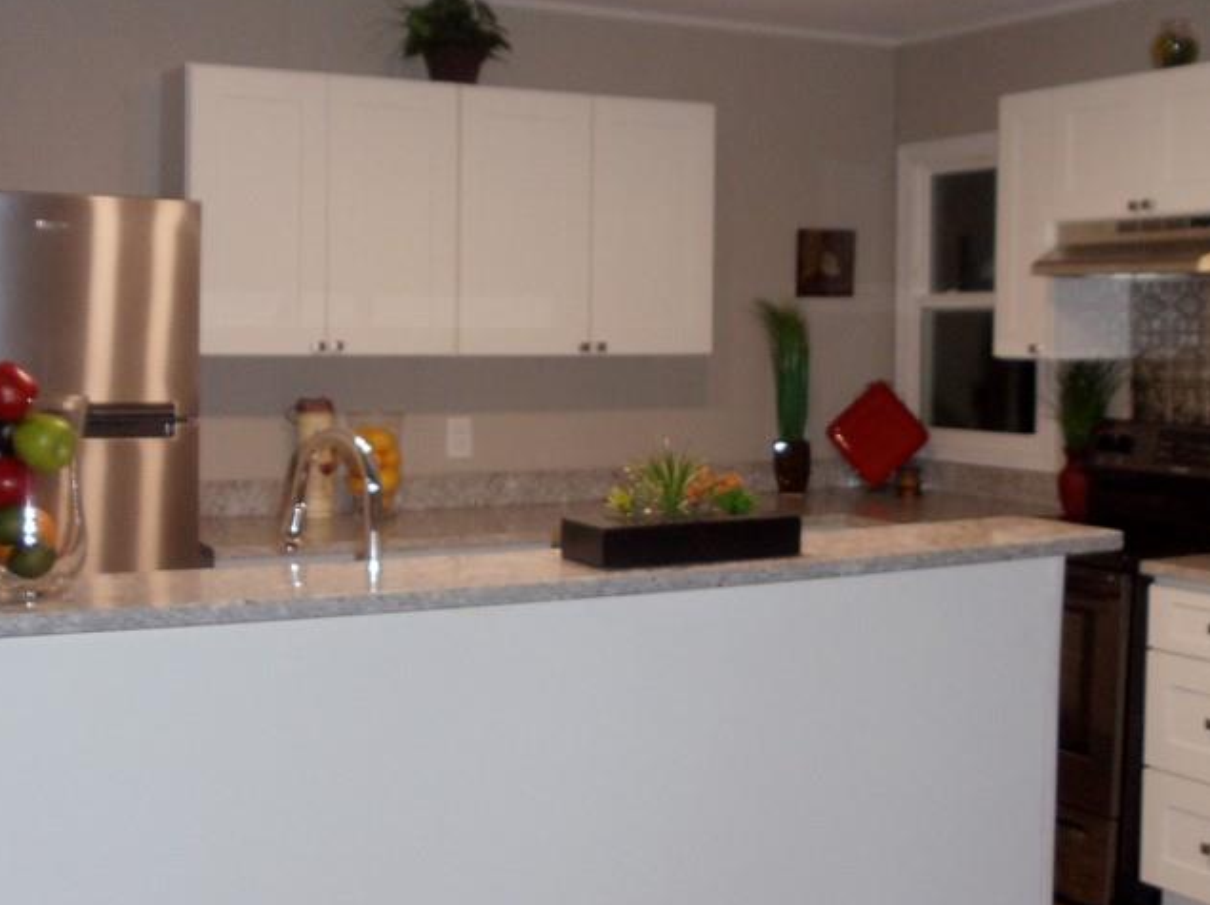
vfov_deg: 20.7
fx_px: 2479
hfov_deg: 27.4
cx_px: 688
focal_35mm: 71
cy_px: 403
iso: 200
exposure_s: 1/30
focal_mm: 6
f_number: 3.5
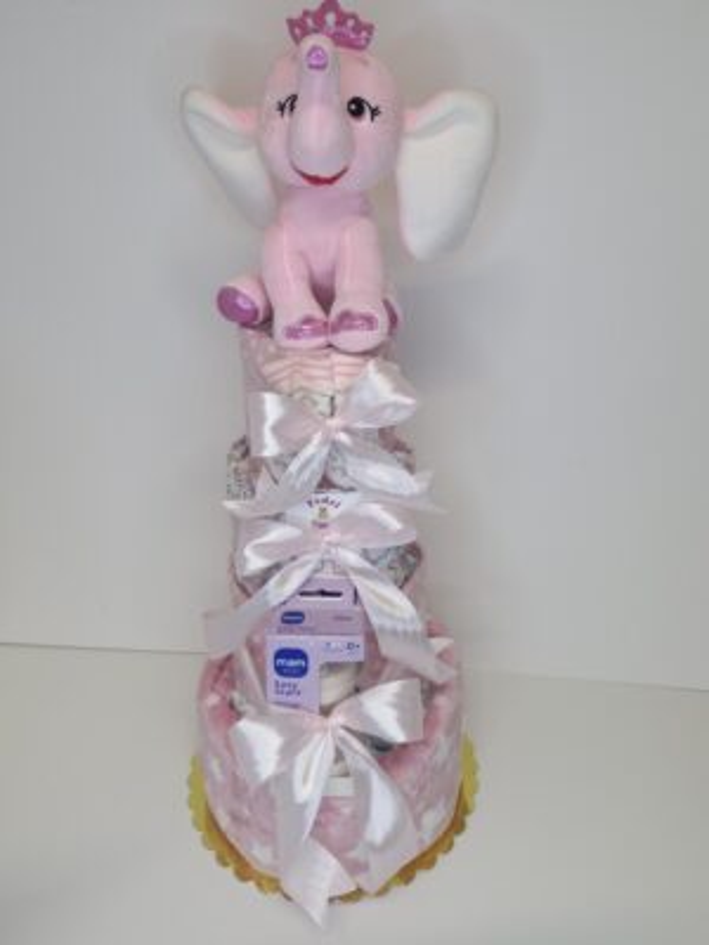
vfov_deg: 73.9
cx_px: 354
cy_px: 472
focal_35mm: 23
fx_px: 628
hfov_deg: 58.9
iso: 50
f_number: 1.8
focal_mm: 5.54
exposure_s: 1/50
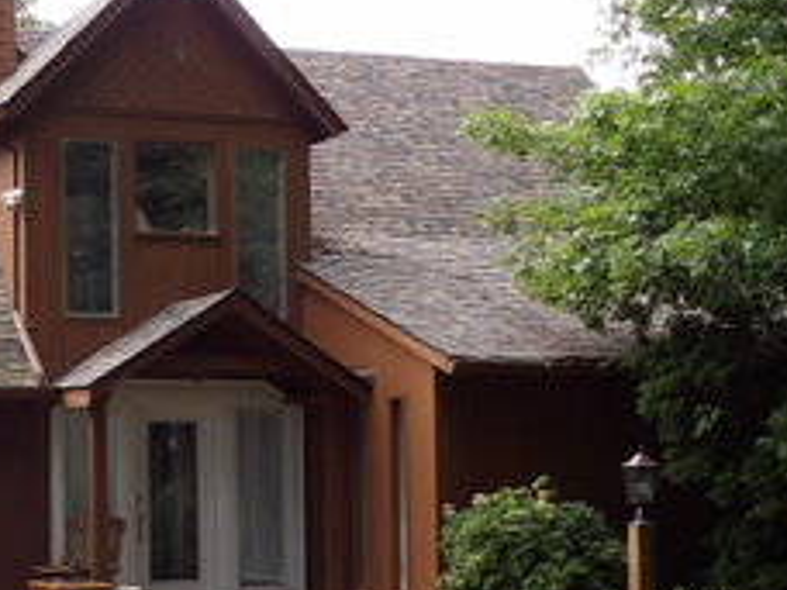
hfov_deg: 25.5
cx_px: 69
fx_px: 1682
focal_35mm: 74
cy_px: 362
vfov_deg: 19.9
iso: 100
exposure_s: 1/200
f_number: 3.6
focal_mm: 5.9
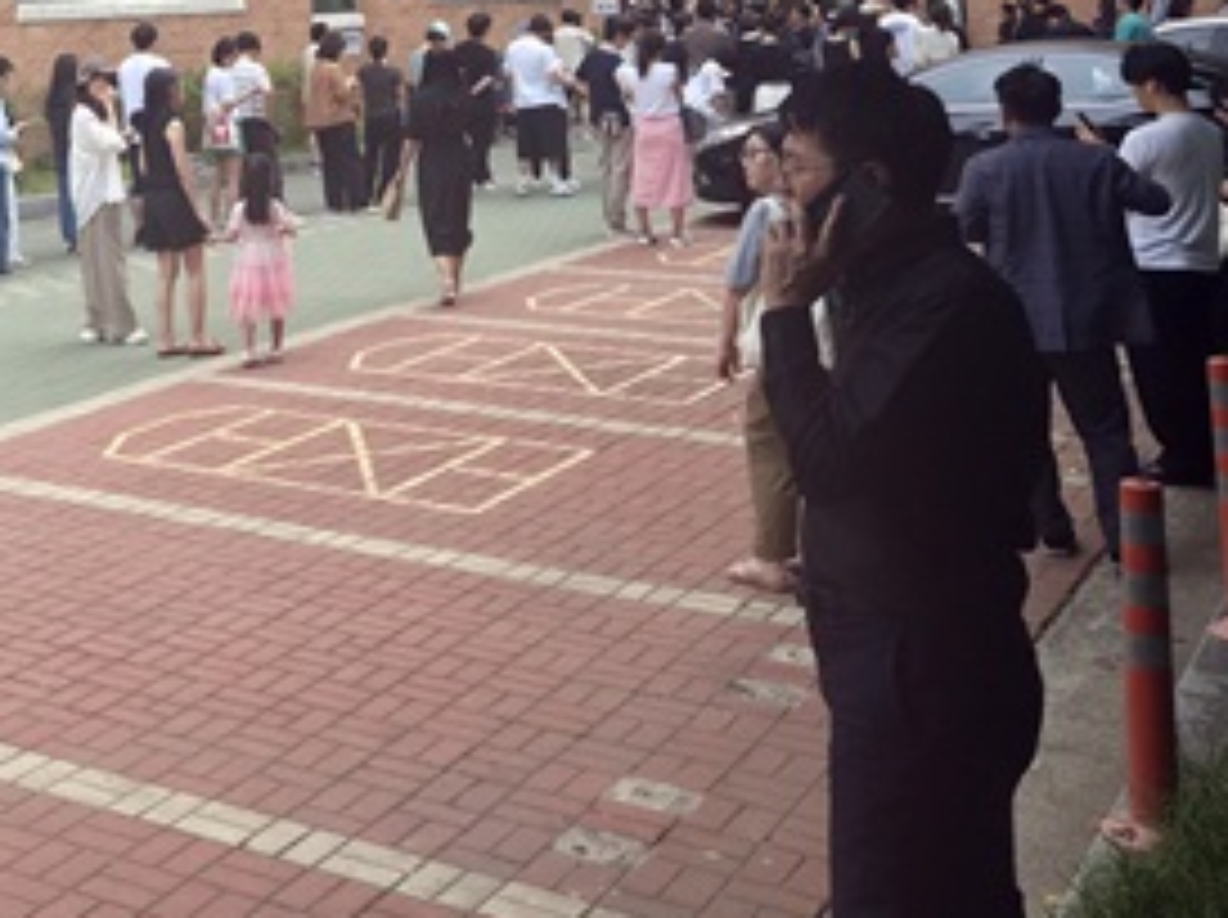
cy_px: -32
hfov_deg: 33.1
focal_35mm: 54
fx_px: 1913
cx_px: 49
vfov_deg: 25.4
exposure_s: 1/180
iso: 80
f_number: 1.8
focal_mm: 5.4
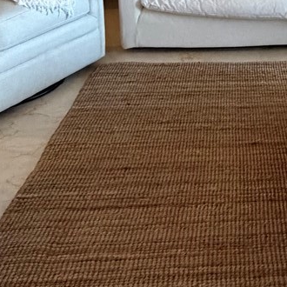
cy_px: -47
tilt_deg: -9.5
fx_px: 563
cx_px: 284
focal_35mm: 60
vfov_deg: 25.9
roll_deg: -1.0
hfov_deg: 27.1
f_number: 2.2
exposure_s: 1/60
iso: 640
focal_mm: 2.22
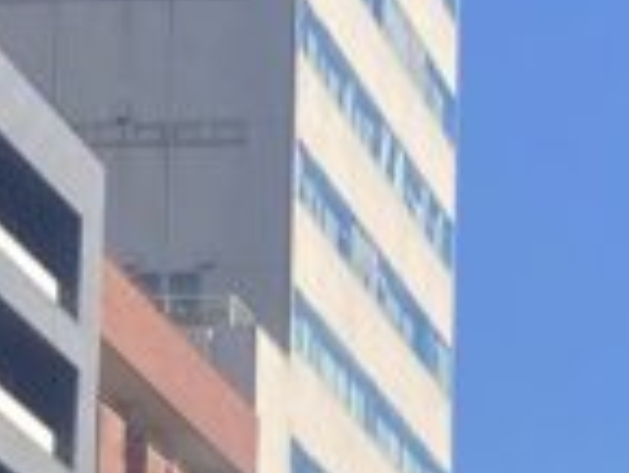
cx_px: 1228
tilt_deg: +7.0
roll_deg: -0.6
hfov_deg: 9.4
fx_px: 3601
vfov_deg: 7.0
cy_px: 1180
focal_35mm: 198
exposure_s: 1/1263
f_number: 1.8
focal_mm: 3.99
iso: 20
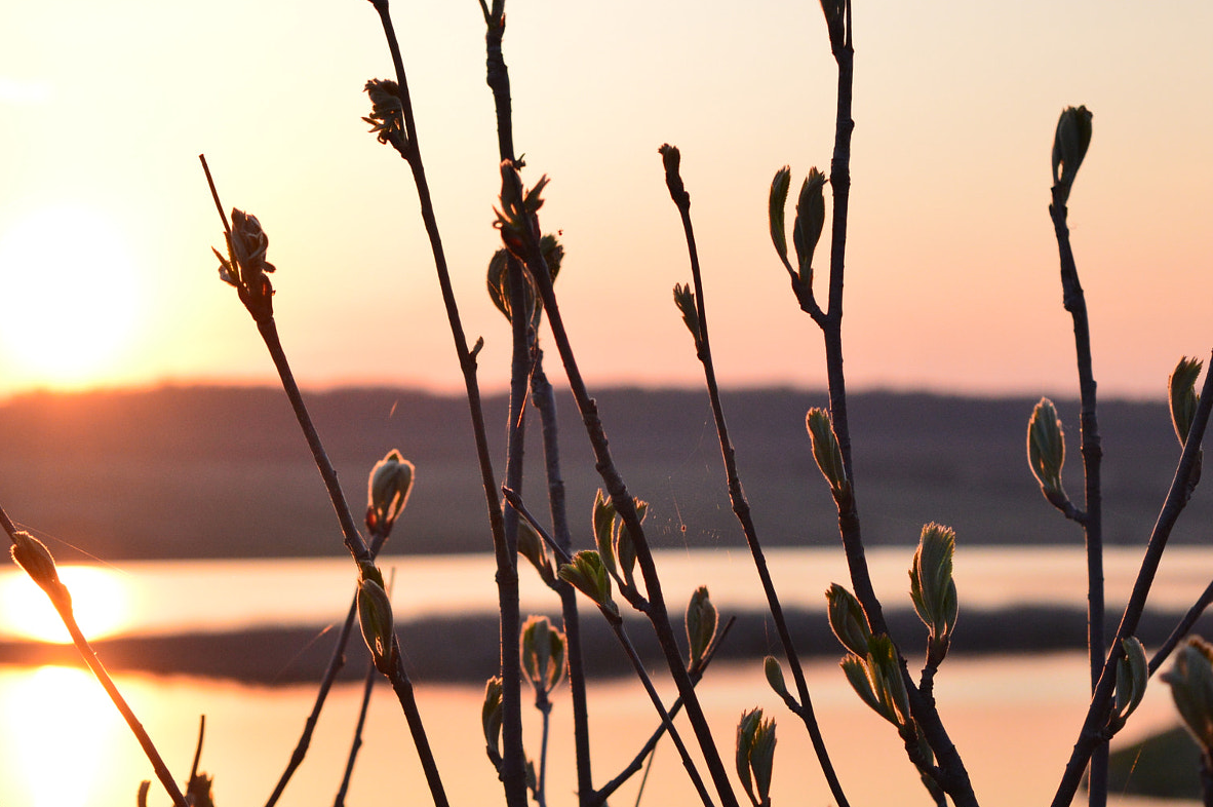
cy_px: 408
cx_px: 507
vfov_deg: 12.2
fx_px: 3760
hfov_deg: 18.3
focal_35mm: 112
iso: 800
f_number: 5.6
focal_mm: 55
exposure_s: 1/1000
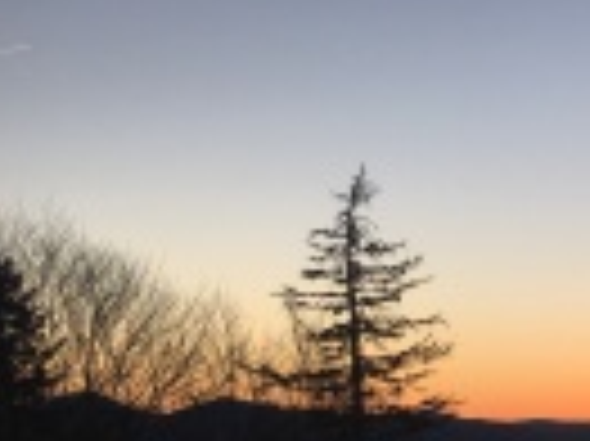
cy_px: 594
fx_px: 1379
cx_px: 784
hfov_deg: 21.6
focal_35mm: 81
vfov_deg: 17.0
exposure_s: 1/267
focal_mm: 4.15
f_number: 2.2
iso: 25
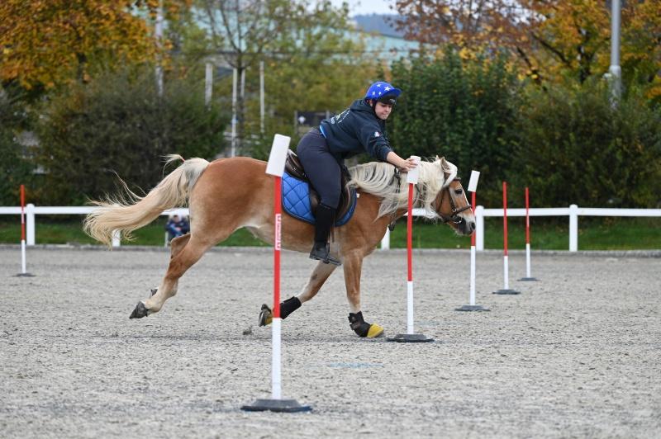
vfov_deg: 8.1
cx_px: 330
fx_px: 3119
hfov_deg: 12.1
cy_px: 220
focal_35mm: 170
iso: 720
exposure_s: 1/800
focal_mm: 170
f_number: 4.8
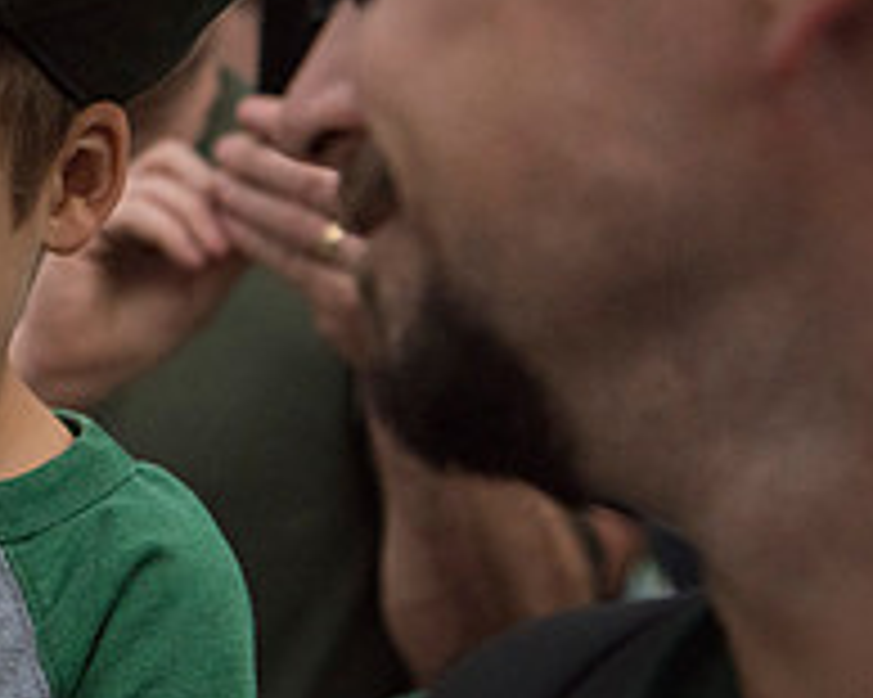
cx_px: -410
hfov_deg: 13.5
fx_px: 3486
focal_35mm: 135
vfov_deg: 11.4
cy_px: 173
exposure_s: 1/3200
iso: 1600
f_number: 3.5
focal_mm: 48
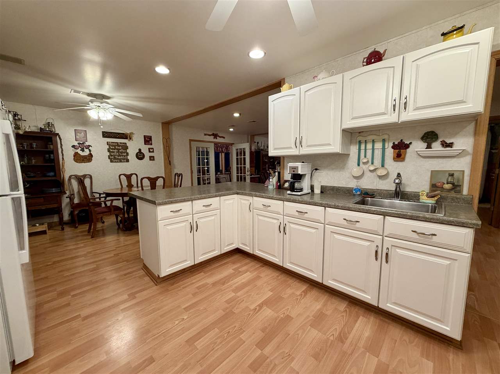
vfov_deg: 85.6
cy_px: 187
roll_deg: +0.9
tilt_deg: -7.5
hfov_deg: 102.1
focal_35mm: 14
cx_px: 250
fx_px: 202
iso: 320
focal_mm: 2.22
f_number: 2.2
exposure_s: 1/120
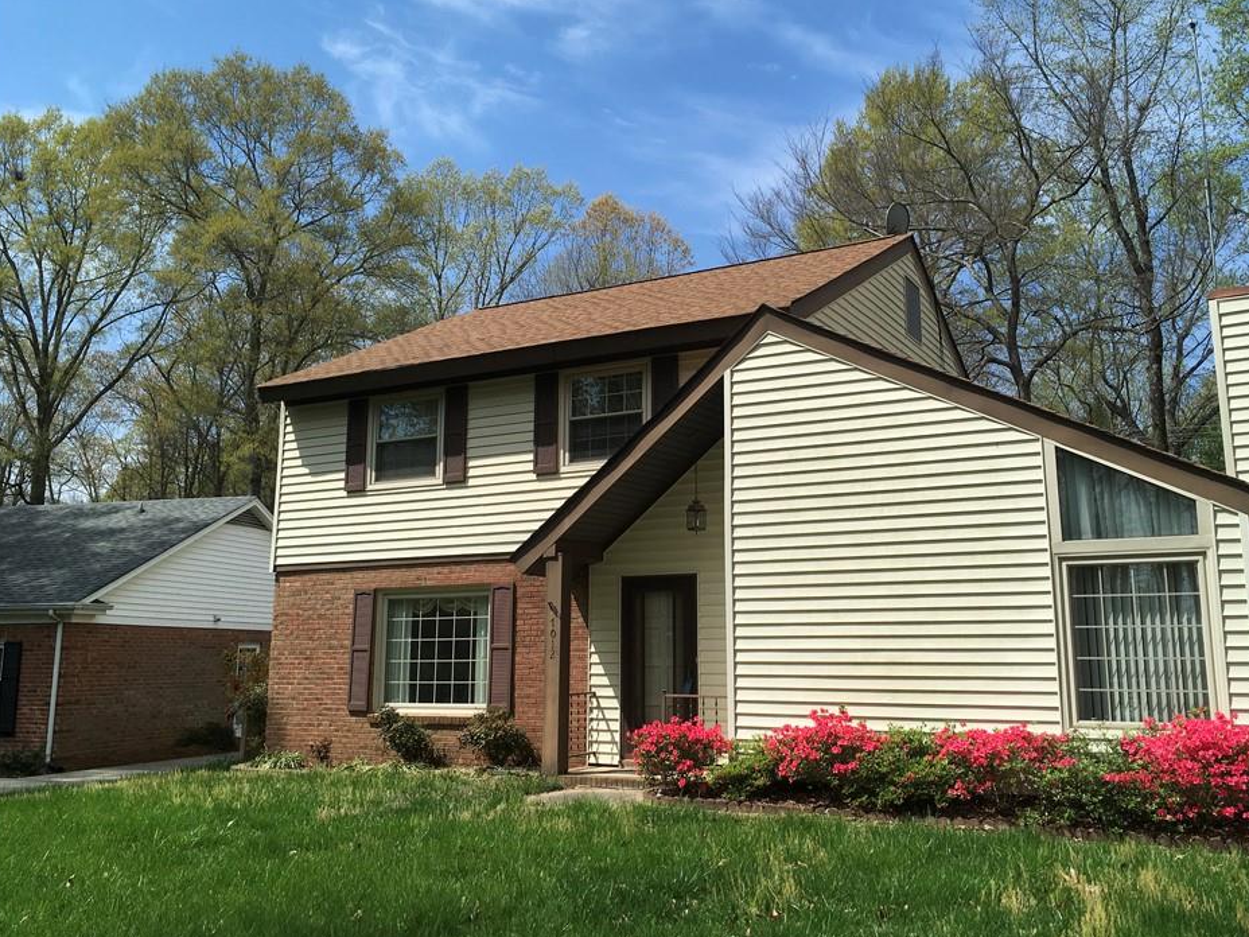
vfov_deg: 44.2
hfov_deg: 56.7
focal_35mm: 32
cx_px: 677
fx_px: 1155
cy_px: 448
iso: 25
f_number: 2.2
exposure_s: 1/2137
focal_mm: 4.15
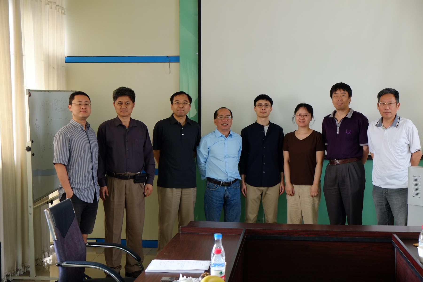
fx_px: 599
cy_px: 141
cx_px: 212
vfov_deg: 26.5
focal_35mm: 51
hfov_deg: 38.9
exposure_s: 1/18
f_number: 4.5
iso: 1000
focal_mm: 34.3
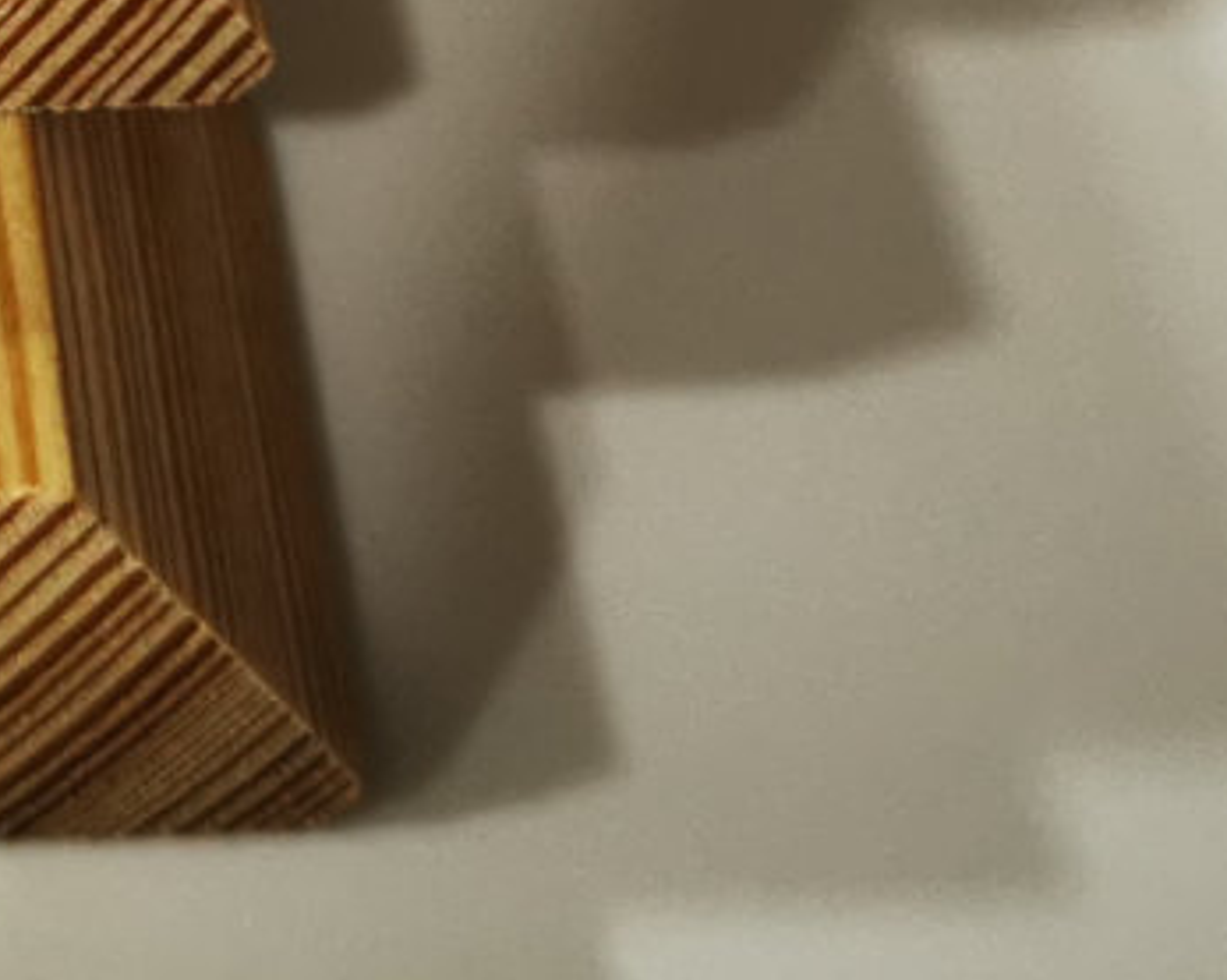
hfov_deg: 16.1
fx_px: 4136
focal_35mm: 114
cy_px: -536
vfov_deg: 12.7
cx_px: -311
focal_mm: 5.6
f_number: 1.6
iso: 250
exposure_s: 1/50
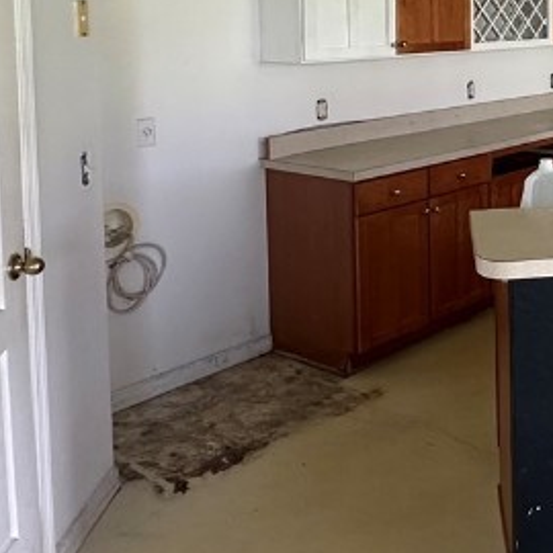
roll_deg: -1.5
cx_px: 635
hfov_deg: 31.3
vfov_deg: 34.1
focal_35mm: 47
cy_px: 53
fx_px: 849
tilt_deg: -4.7
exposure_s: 1/99
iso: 250
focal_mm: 2.22
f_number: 2.2
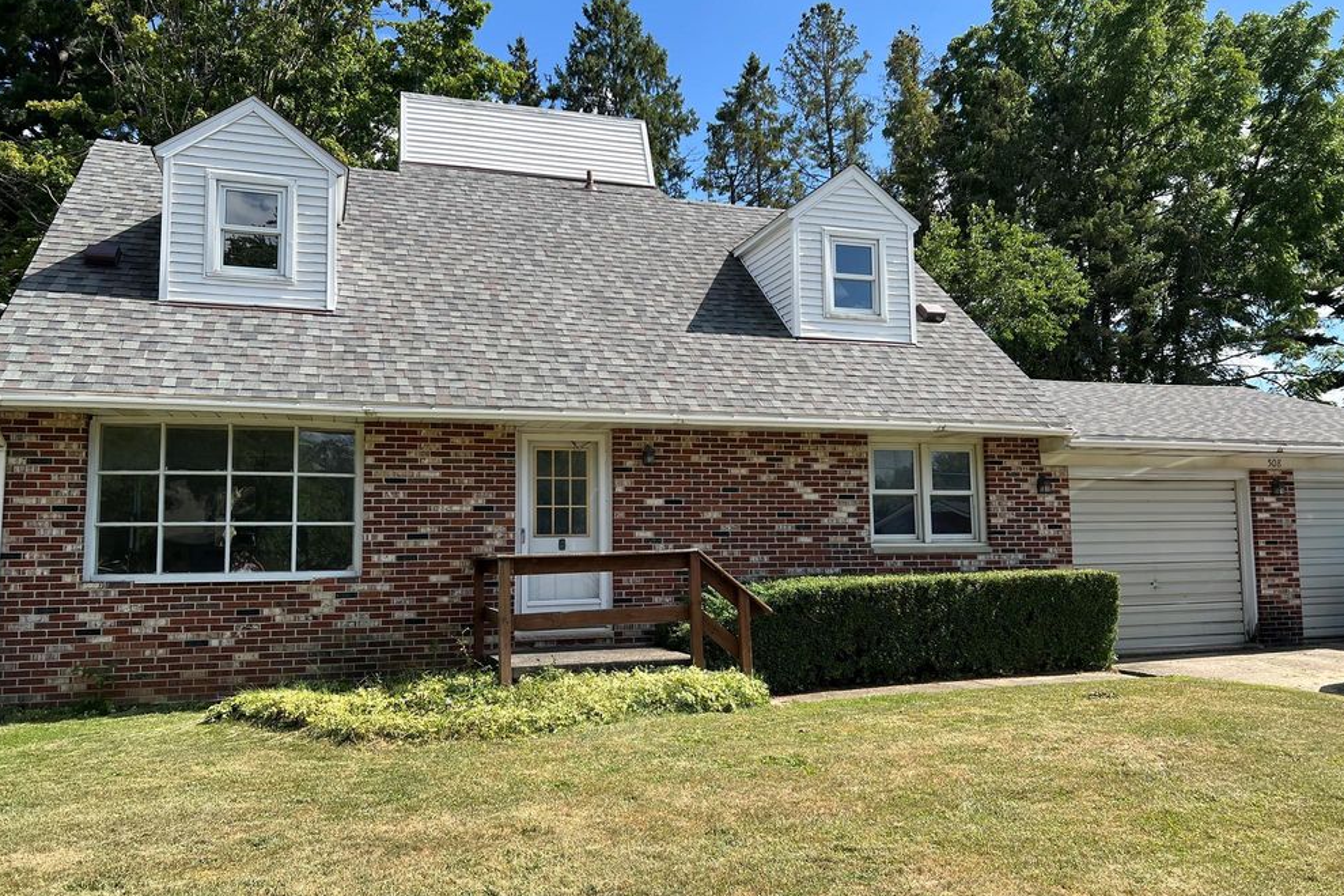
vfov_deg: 46.4
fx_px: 1045
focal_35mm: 28
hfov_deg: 65.5
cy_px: 450
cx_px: 669
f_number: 1.5
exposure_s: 1/2353
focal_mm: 5.7
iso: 50
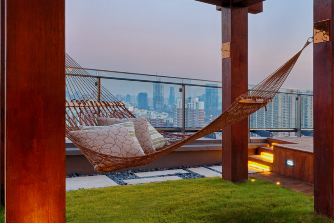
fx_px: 353
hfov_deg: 45.7
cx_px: 304
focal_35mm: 38
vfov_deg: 34.7
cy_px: 75
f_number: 11
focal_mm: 14
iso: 100
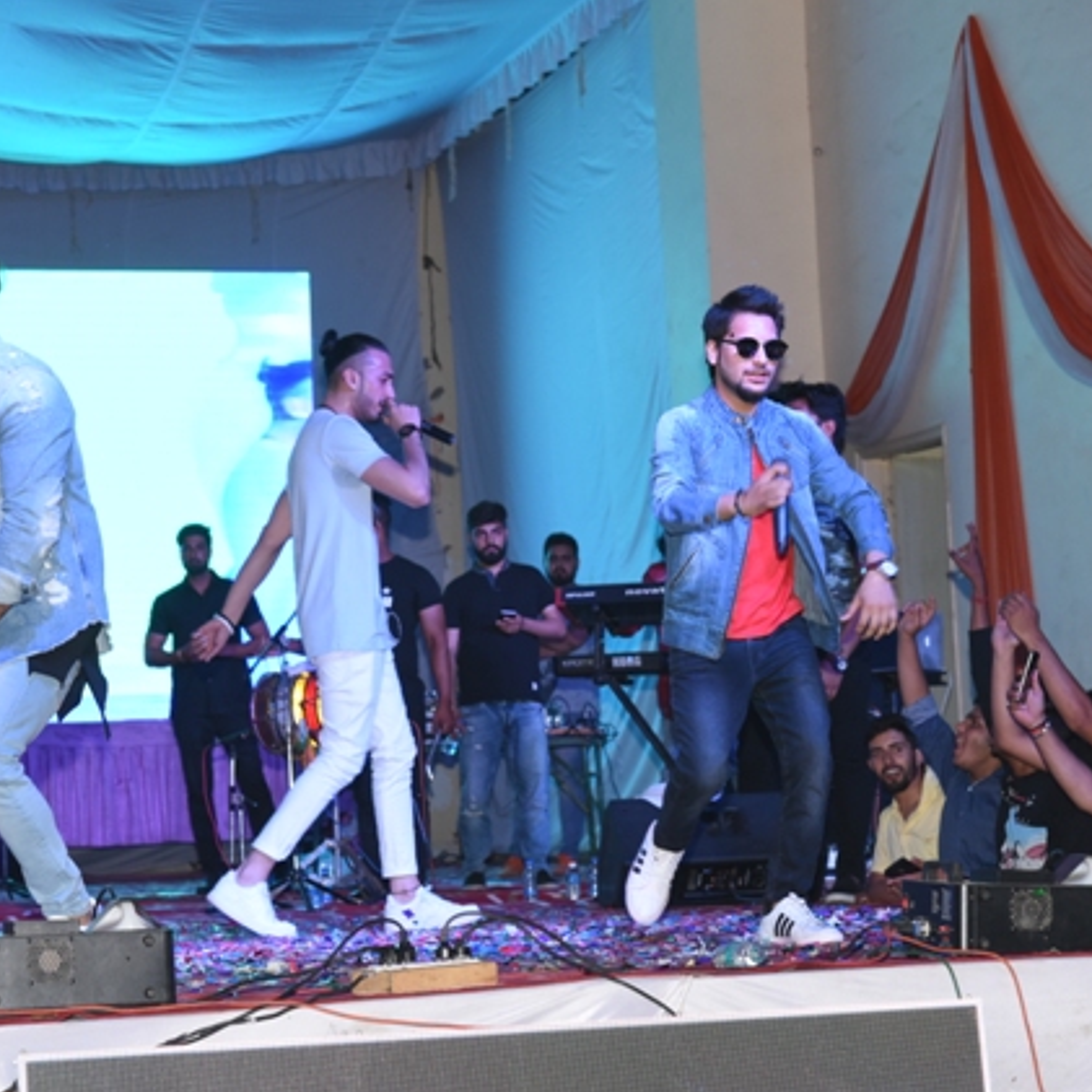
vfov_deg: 17.9
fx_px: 3462
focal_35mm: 97
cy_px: 551
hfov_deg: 17.9
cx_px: 436
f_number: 5.6
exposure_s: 1/180
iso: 1250
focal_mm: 75
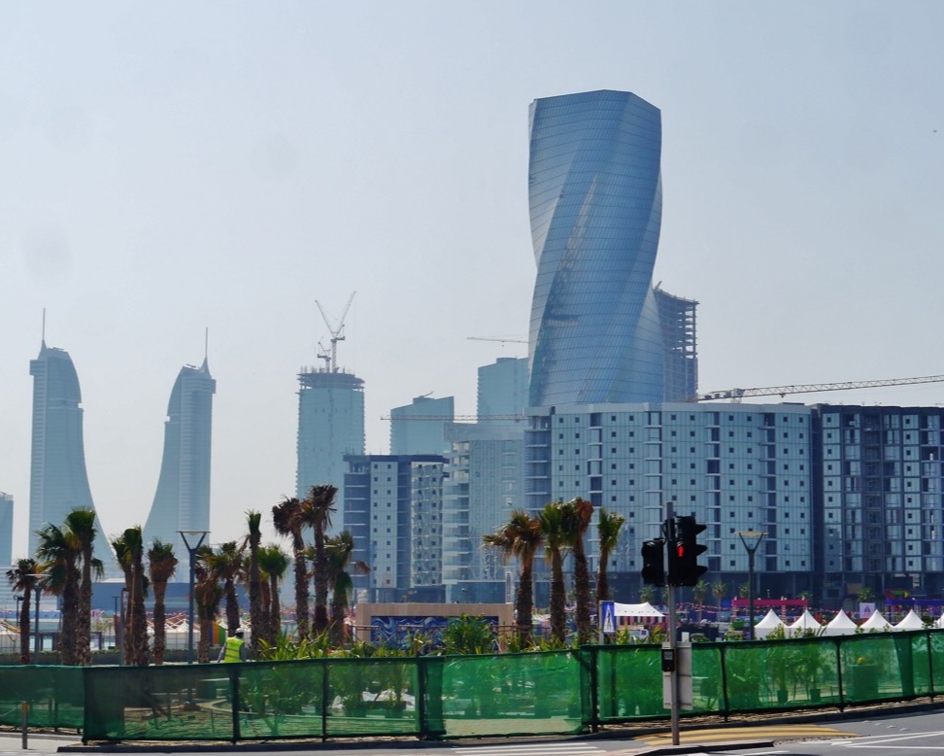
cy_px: 389
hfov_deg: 35.3
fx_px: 1481
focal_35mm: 53
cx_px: 498
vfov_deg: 28.6
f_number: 10
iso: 160
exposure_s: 1/500
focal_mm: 24
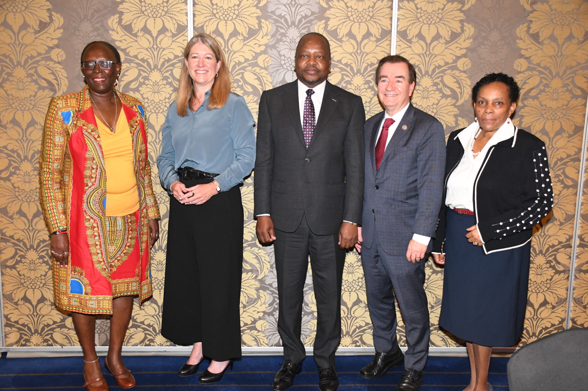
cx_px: 294
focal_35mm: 39
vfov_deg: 34.2
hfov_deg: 49.6
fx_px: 637
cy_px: 196
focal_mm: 26
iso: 2500
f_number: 6.3
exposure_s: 1/100
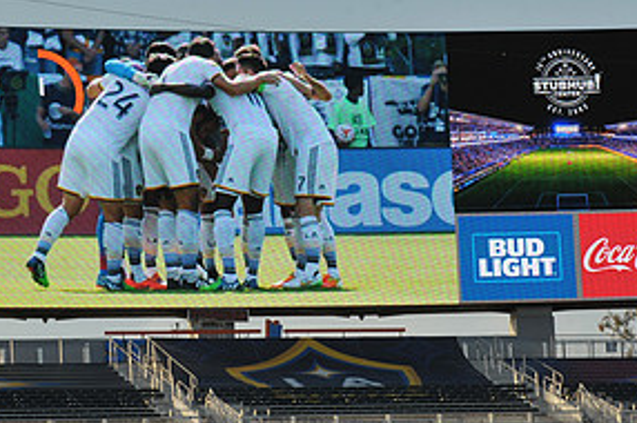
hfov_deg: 9.7
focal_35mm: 213
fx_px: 3765
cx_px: 243
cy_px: 196
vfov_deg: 6.4
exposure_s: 1/500
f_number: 11
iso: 400
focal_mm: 105
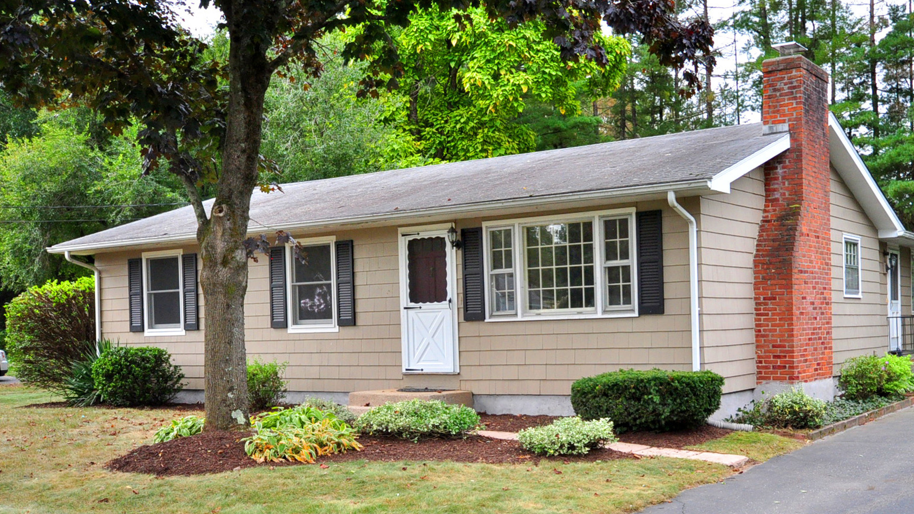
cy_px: 300
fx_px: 969
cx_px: 581
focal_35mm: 40
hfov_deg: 49.9
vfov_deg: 29.6
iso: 640
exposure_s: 1/250
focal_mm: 20
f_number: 8
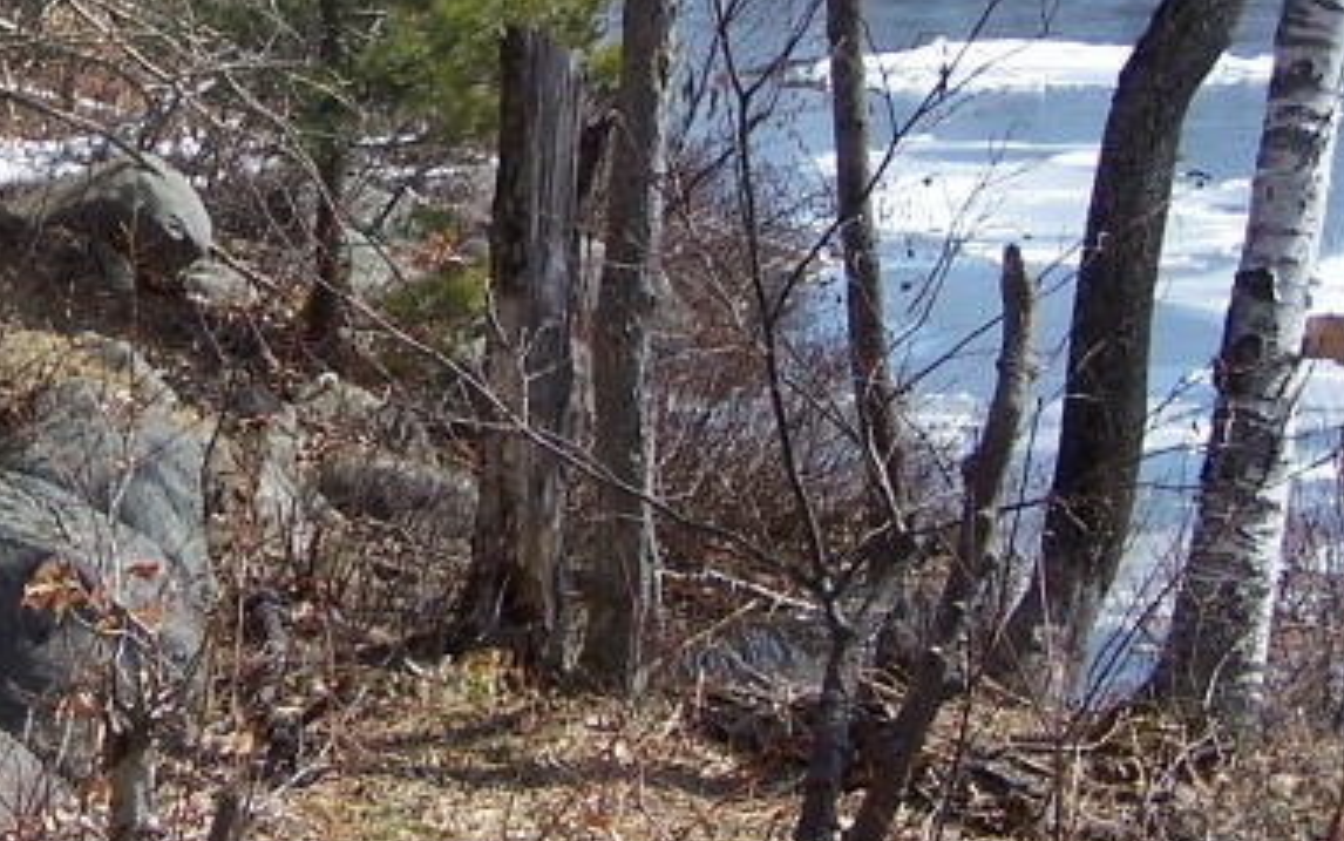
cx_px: 218
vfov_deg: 12.0
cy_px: 46
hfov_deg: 19.0
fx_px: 3957
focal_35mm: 108
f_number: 2.8
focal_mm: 6.3
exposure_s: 1/1000
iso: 80
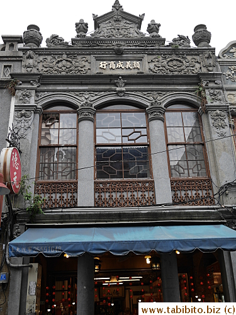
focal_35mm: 40
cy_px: 158
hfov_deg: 36.0
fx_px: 364
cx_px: 118
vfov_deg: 46.8
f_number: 2.8
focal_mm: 20
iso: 200
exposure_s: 1/640
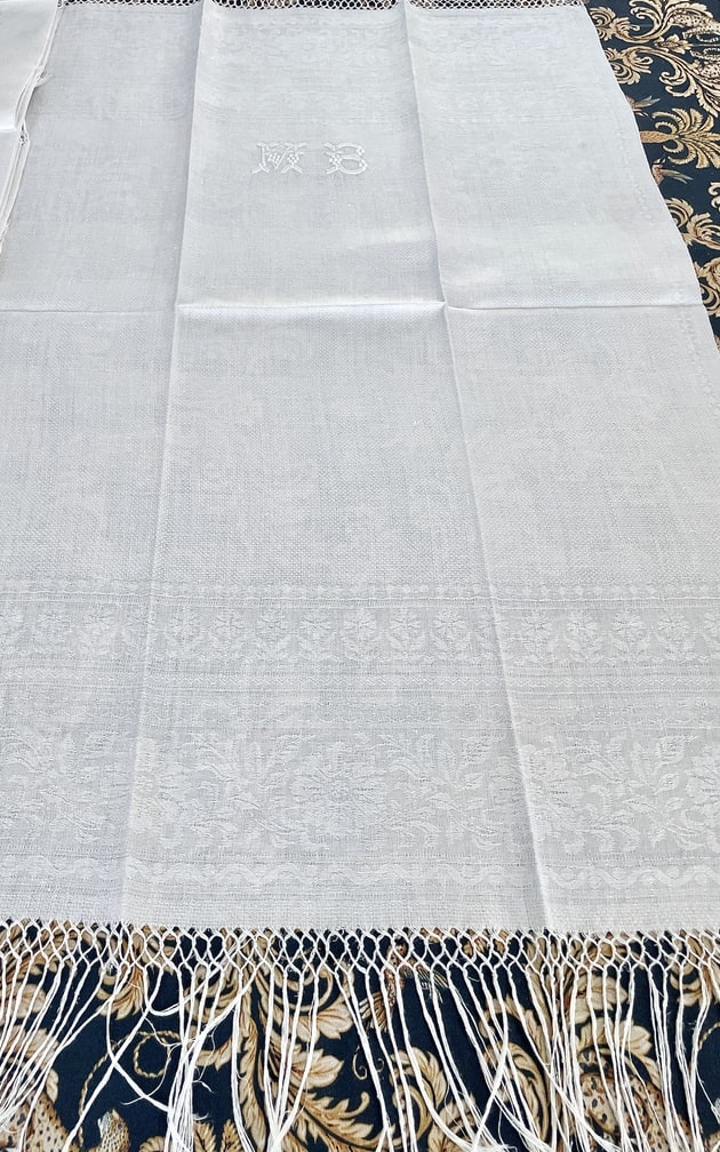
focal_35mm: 28
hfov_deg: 44.3
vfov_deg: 66.5
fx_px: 879
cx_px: 293
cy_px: 578
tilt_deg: -57.4
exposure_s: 1/121
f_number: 1.6
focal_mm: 4.2
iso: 125
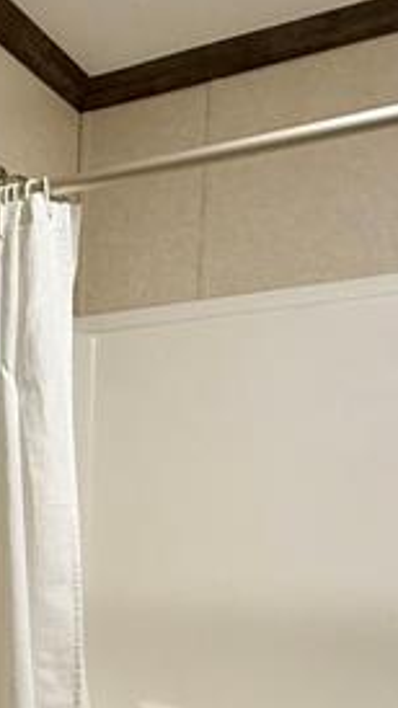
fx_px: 1070
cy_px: 752
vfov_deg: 32.7
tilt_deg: -9.9
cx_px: -78
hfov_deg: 19.8
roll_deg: +0.0
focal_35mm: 57
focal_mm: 2.22
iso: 320
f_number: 2.2
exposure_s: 1/60
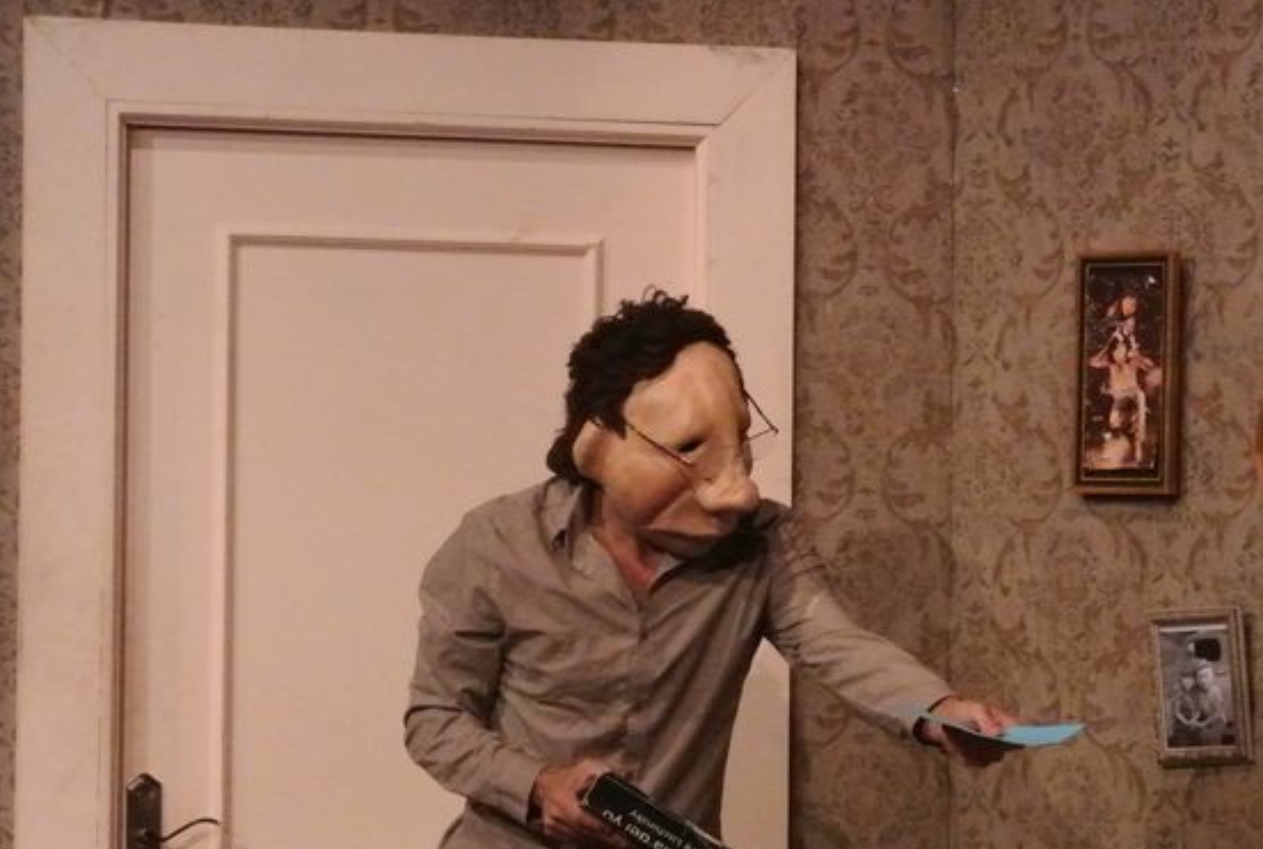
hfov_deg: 10.2
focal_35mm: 200
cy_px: 598
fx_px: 7034
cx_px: 876
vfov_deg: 6.9
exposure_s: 1/160
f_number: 10
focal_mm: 51.2
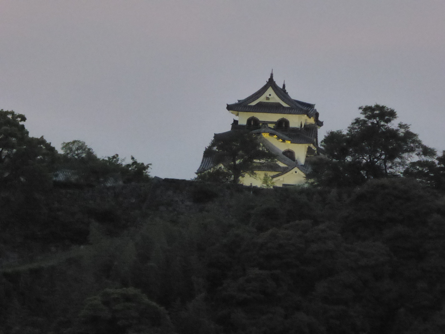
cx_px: 222
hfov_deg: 5.1
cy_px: 167
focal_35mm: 386
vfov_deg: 3.9
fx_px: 4962
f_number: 6
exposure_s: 1/200
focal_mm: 62.1
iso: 2500
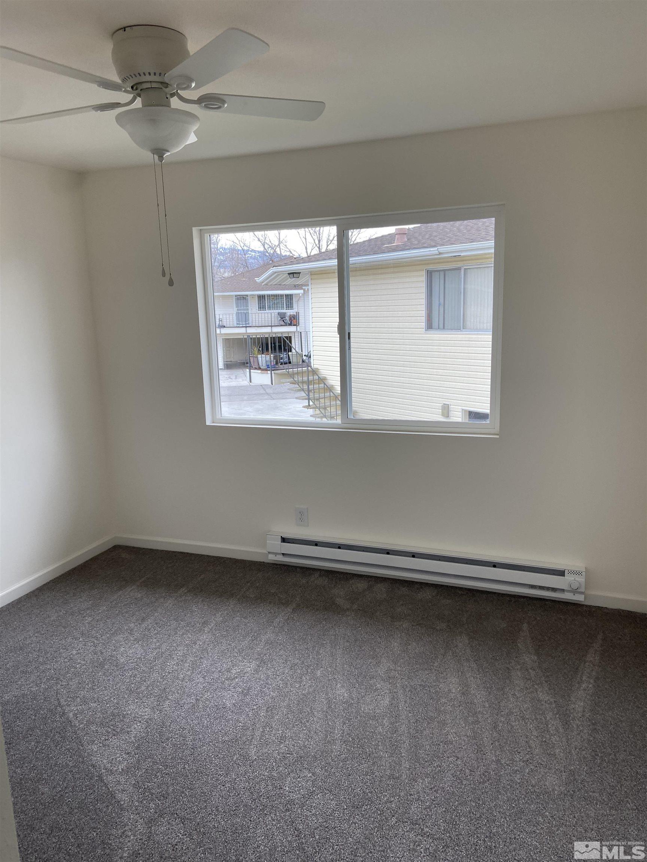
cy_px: 431
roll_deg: +1.6
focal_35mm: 26
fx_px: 648
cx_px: 324
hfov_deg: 53.1
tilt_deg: -10.4
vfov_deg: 67.3
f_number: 1.8
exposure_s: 1/159
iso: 32
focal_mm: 4.25
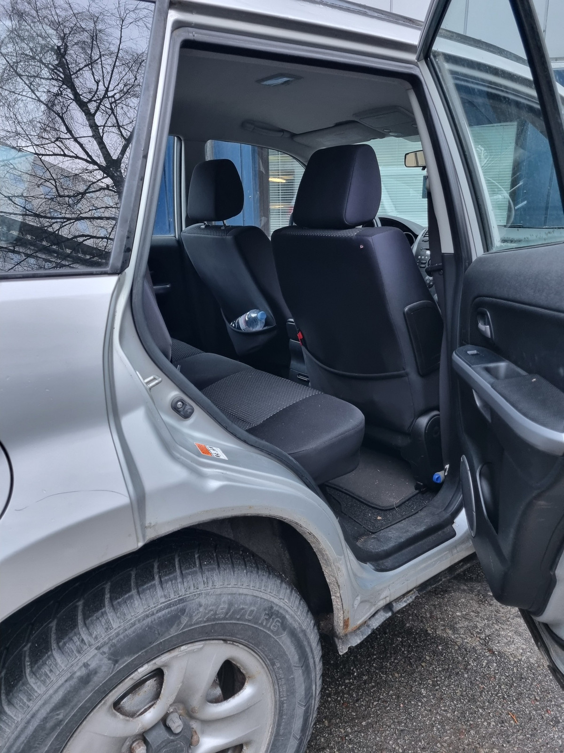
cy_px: 376
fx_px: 565
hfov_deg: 53.1
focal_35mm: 26
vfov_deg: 67.3
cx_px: 282
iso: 200
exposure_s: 1/50
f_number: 1.8
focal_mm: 5.4
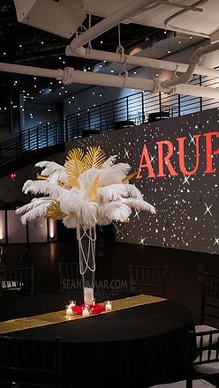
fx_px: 474
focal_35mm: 46
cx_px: 101
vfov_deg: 44.6
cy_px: 198
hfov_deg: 26.0
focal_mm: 43
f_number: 4
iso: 12800
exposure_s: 1/250
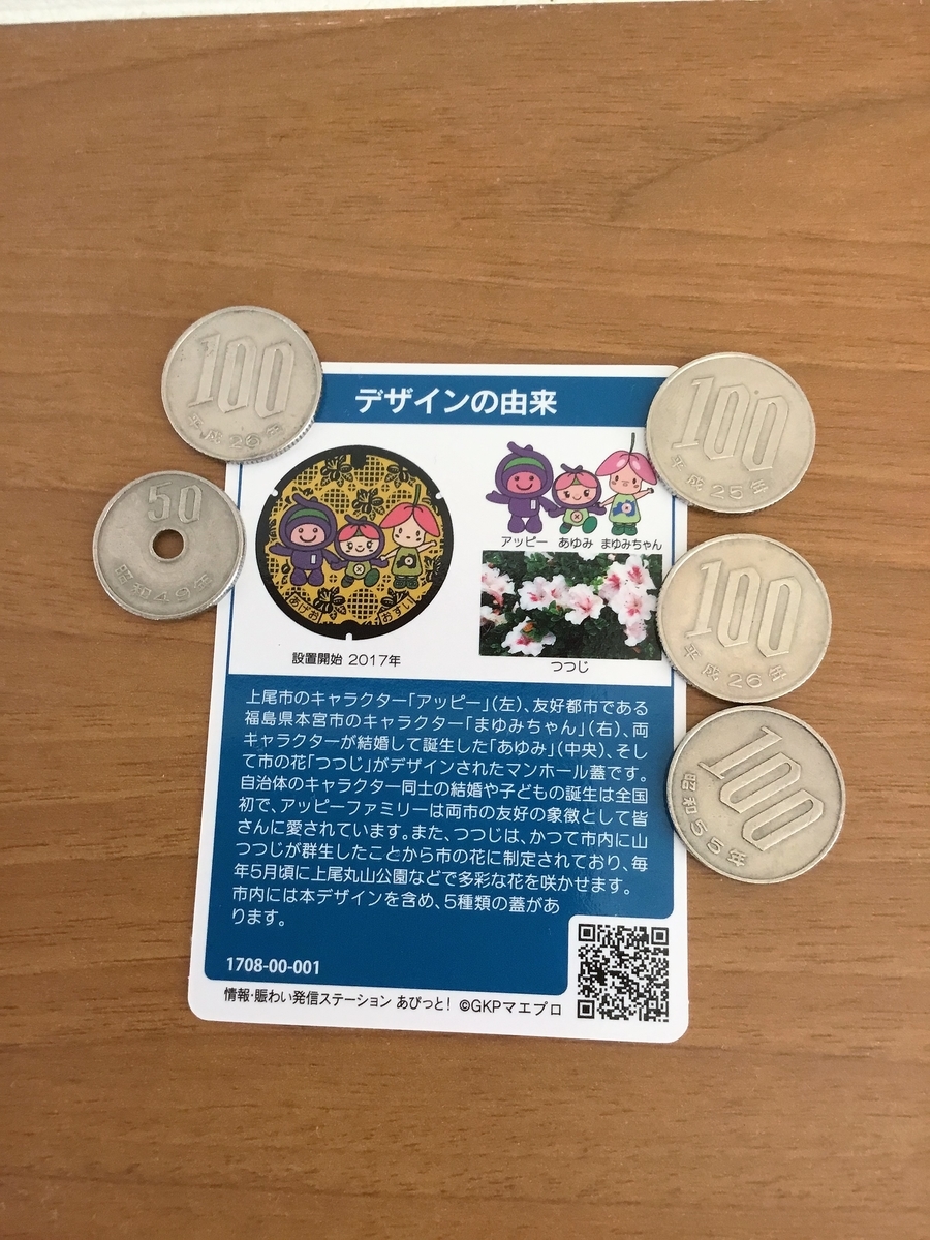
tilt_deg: -80.3
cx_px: 465
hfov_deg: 45.4
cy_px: 620
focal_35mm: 31
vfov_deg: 58.4
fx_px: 1110
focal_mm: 3.3
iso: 80
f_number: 2.4
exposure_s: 1/33
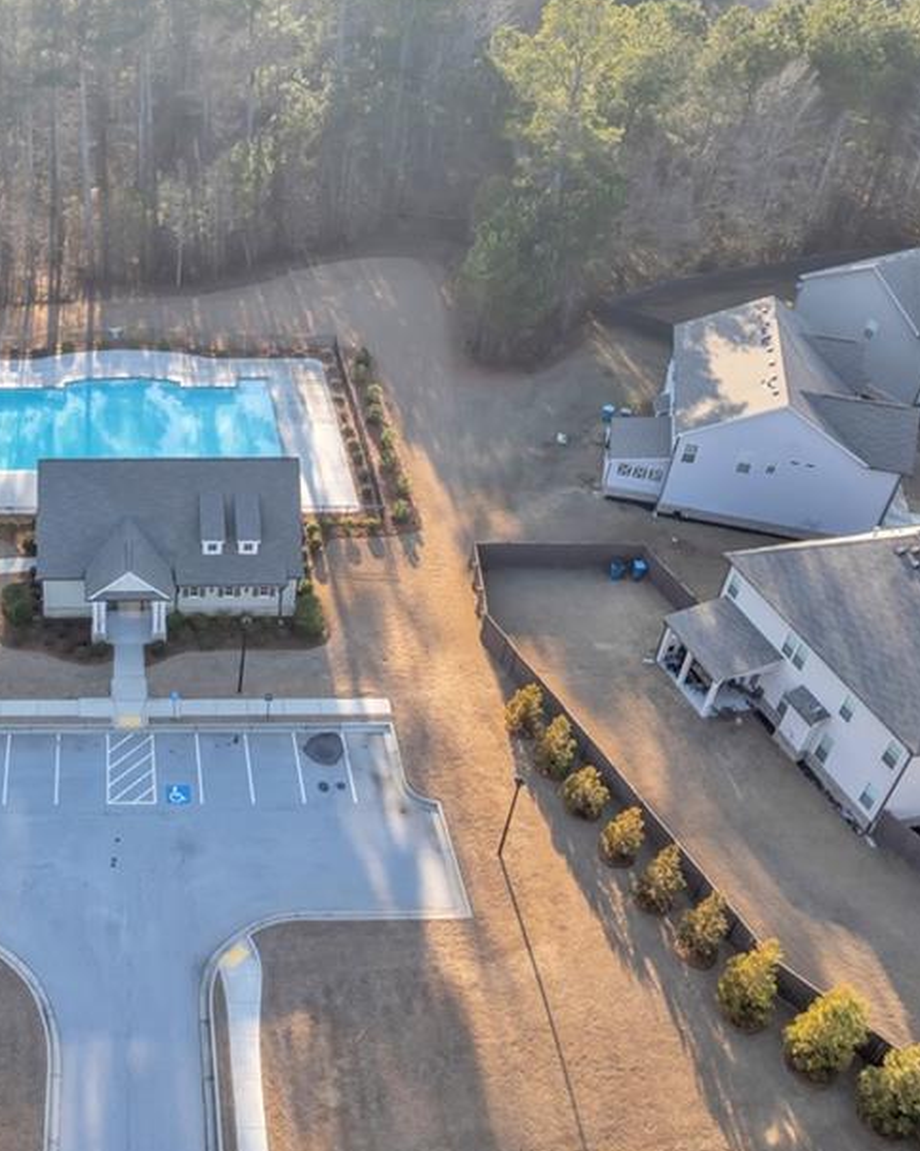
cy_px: 563
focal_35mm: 35
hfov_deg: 39.5
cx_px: 109
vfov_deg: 51.5
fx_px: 1192
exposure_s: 1/25
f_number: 2.8
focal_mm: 8.38
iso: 100
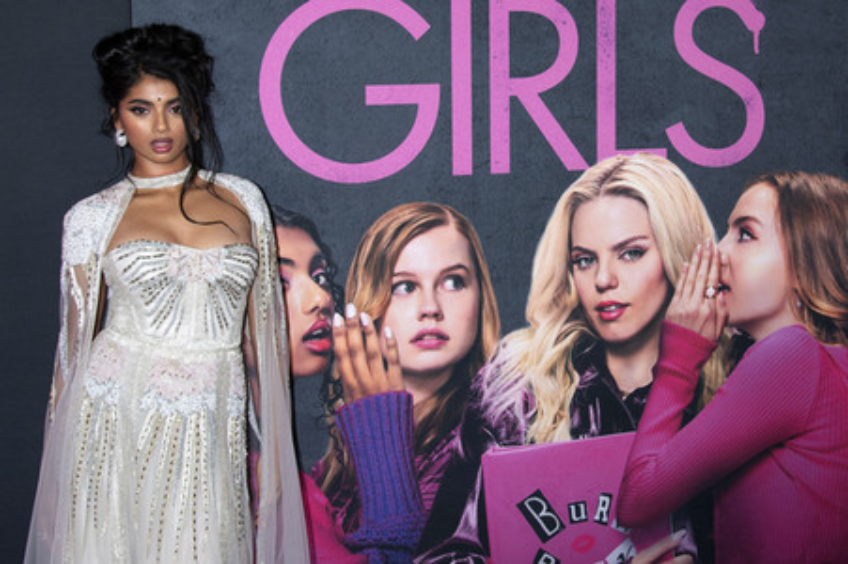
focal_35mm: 32
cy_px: 282
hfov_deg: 58.8
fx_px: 753
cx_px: 424
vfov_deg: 41.1
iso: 400
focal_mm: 32
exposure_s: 1/200
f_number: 5.6
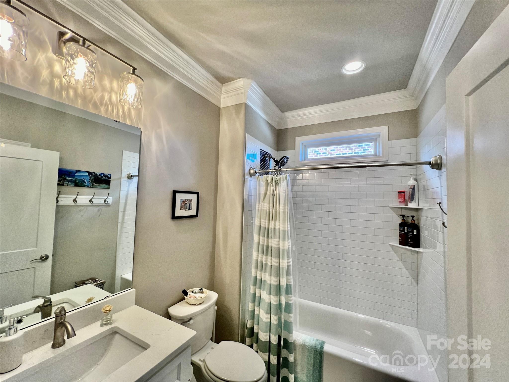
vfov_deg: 89.9
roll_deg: -2.2
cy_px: 191
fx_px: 191
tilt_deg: +2.3
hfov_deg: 106.2
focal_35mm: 13
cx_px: 254
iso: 100
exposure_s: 1/120
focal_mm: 1.57
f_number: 1.8
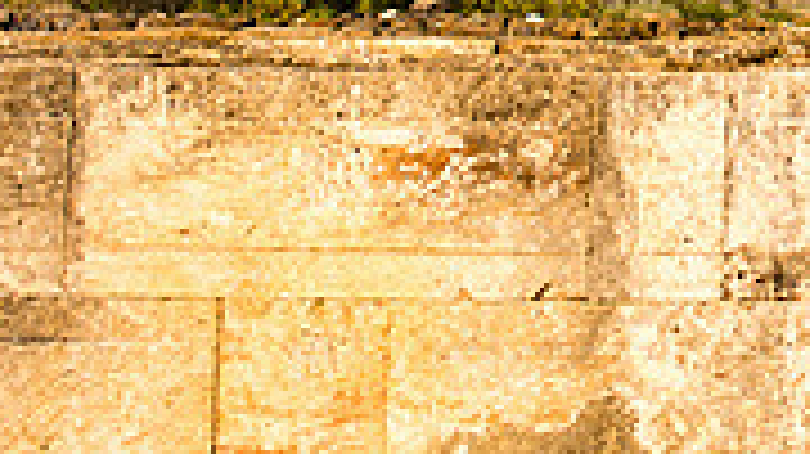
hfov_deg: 22.2
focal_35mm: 86
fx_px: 1846
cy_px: -164
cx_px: 1058
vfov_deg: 13.4
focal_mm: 24
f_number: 2.8
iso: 100
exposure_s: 1/2000
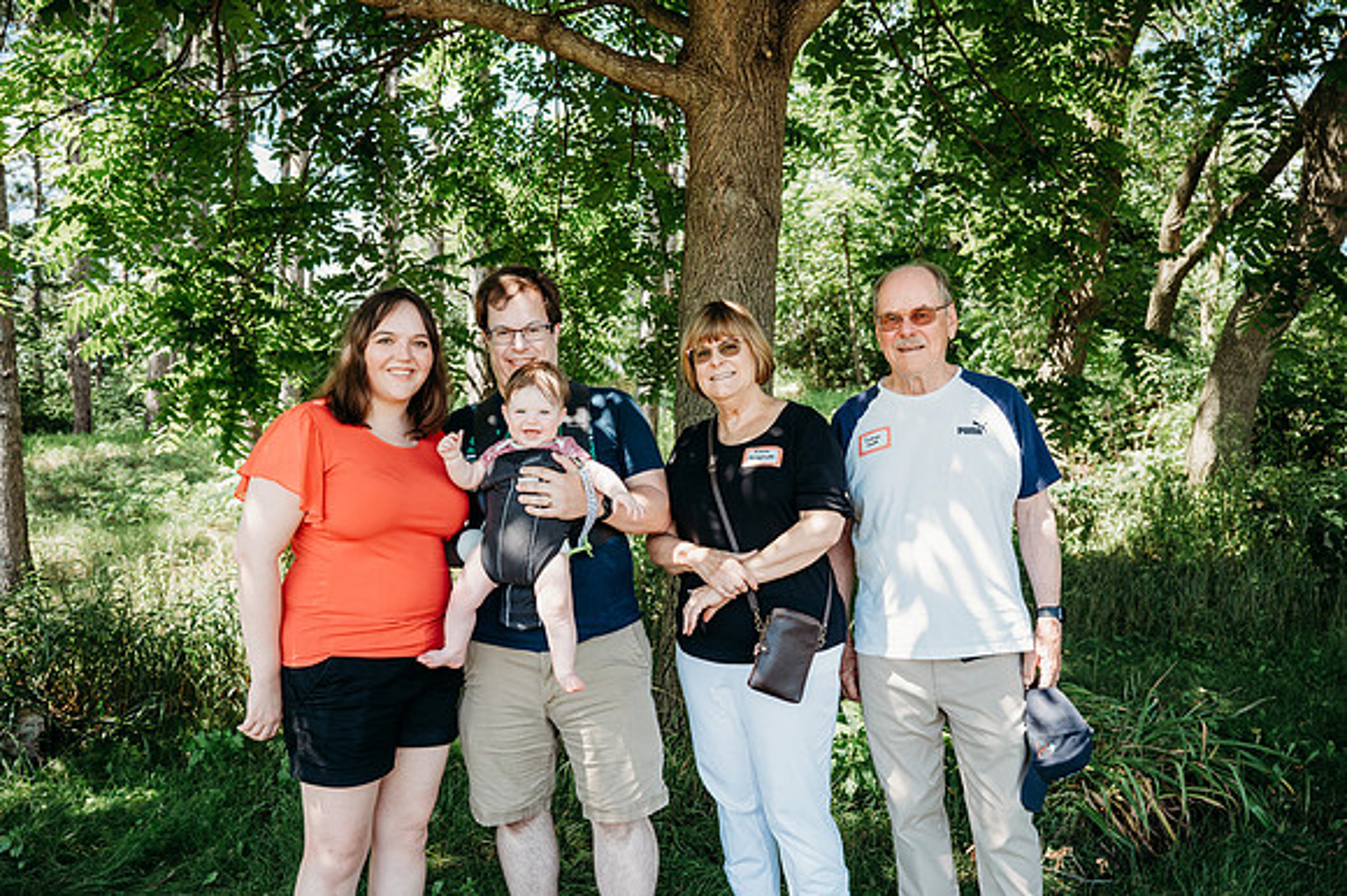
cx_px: 674
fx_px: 1103
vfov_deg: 44.2
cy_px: 448
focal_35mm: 30
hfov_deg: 62.8
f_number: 4.5
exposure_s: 1/200
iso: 200
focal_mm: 29.5
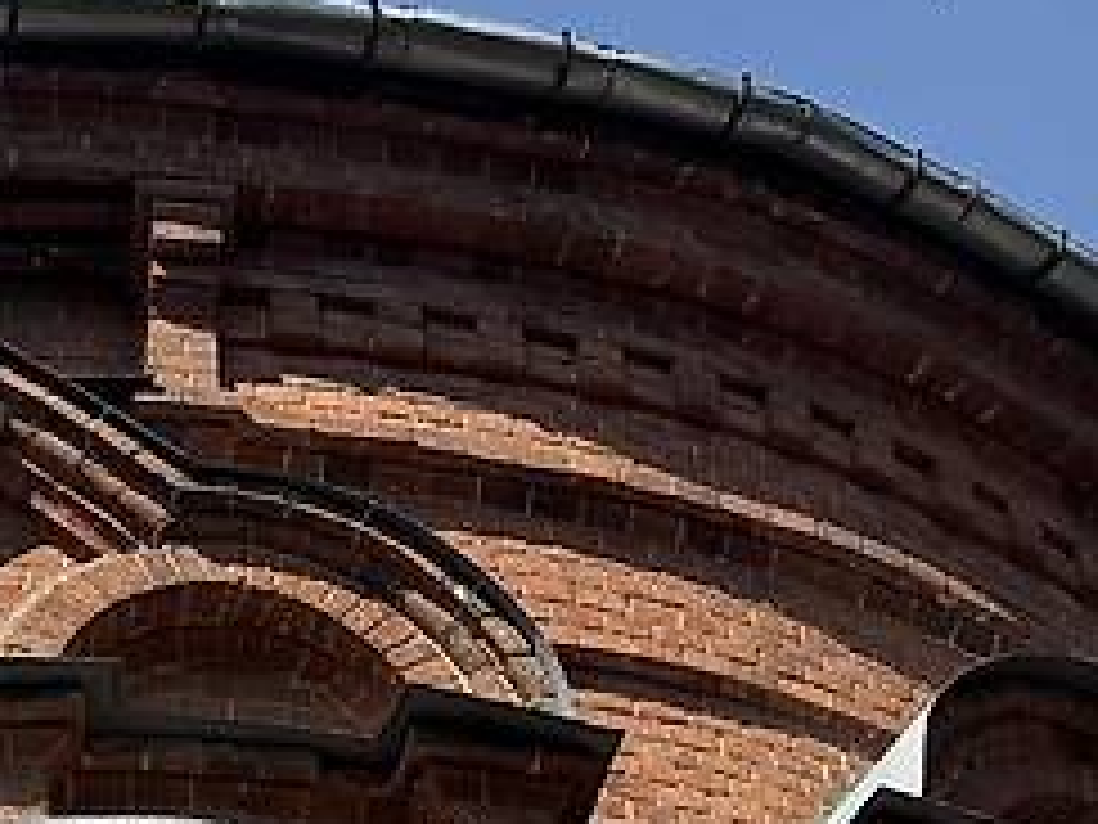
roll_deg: +1.1
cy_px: 1211
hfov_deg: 16.3
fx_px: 3743
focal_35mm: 118
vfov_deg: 12.0
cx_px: -14
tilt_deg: +40.6
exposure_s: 1/3802
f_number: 1.78
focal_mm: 6.76
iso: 80
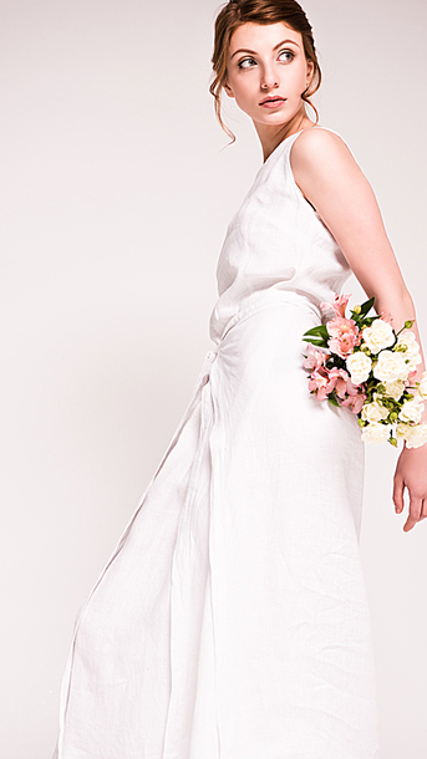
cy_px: 405
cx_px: 264
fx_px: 1812
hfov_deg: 13.4
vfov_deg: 23.7
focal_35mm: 90
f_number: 5.6
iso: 200
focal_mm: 70
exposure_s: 1/200
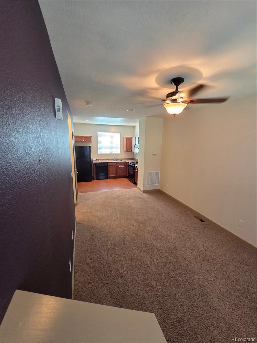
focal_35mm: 13
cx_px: 128
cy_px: 172
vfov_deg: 106.2
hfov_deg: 89.9
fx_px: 129
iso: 400
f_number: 2.2
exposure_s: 1/60
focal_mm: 2.2
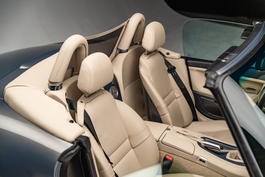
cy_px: 88
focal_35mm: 50
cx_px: 132
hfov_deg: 39.3
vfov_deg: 26.8
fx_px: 371
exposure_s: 1/125
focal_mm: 50.4
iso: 1600
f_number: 2.8
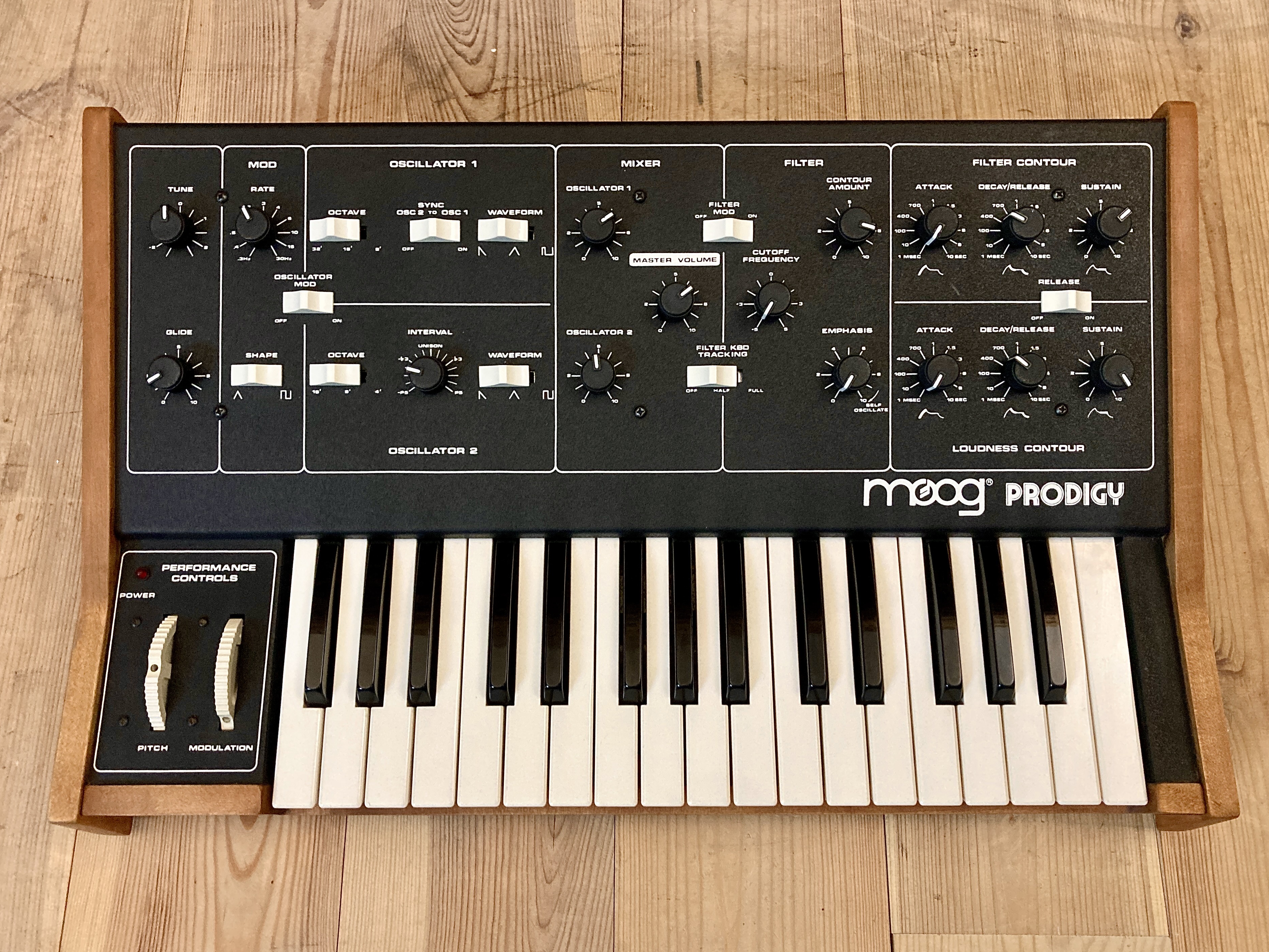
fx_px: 1100
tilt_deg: -73.2
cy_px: 503
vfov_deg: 46.8
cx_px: 629
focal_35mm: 30
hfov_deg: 60.0
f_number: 1.8
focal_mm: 3.99
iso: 320
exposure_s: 1/60
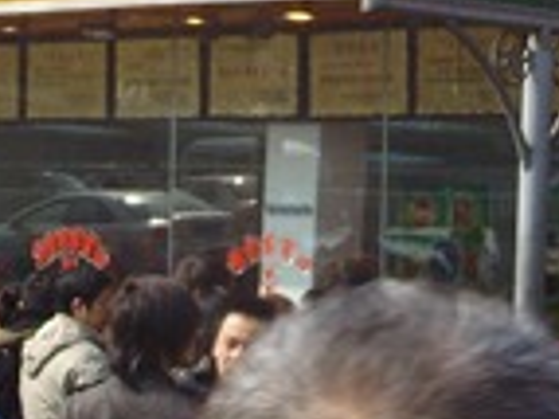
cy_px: -65
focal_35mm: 191
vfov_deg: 7.7
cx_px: 281
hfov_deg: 10.4
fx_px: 3082
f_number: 6.3
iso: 50
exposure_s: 1/180
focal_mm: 6.6
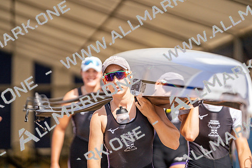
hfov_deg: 8.6
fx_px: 1680
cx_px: 125
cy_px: 70
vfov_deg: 5.7
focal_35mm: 240
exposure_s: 1/8000
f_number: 2.8
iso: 400
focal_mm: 200
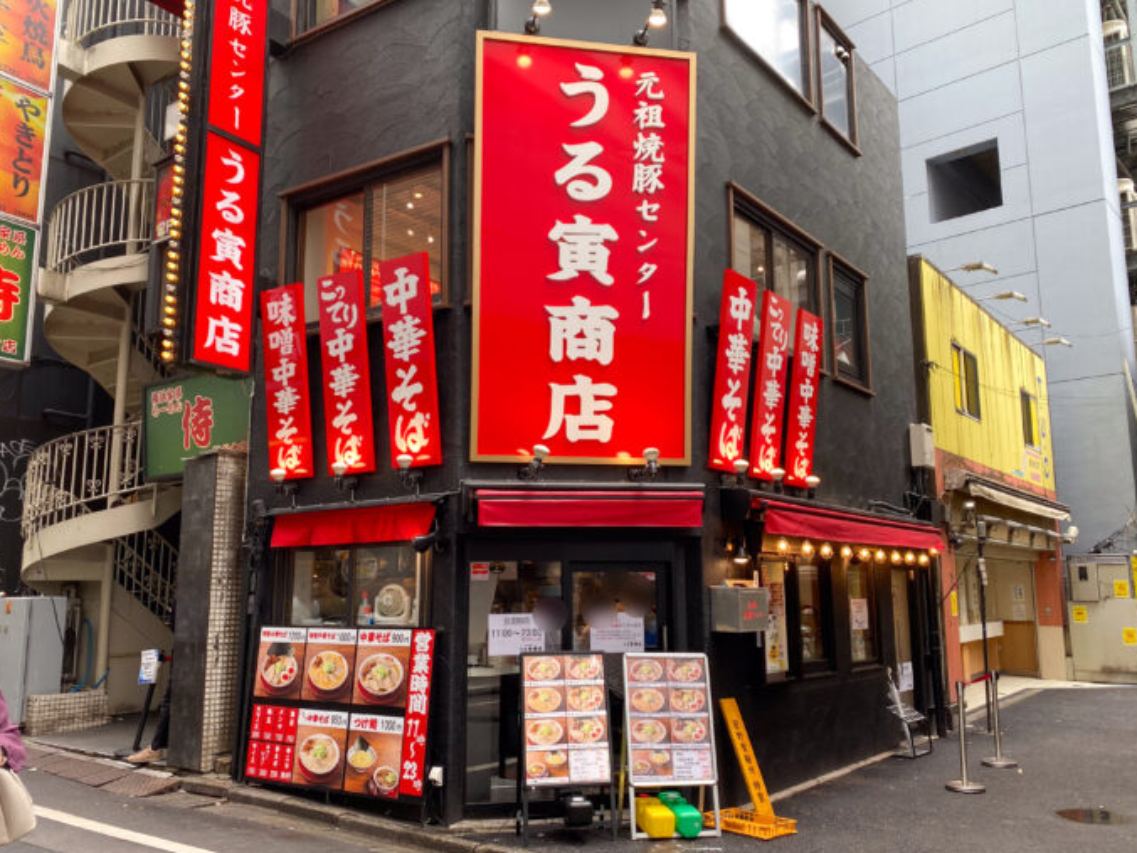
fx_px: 920
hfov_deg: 63.4
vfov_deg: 49.7
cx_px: 562
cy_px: 441
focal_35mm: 28
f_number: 1.8
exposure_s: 1/125
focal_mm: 4.25
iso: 32
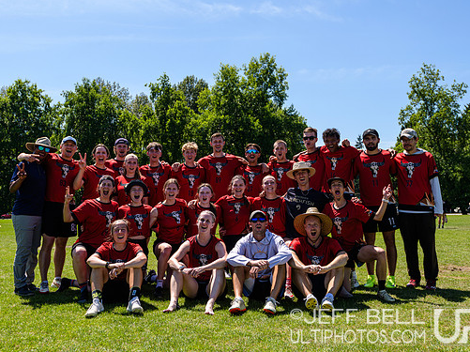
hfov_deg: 47.9
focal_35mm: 39
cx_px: 228
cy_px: 173
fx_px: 529
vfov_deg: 36.8
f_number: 5.6
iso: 90
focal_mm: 35
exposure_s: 1/500
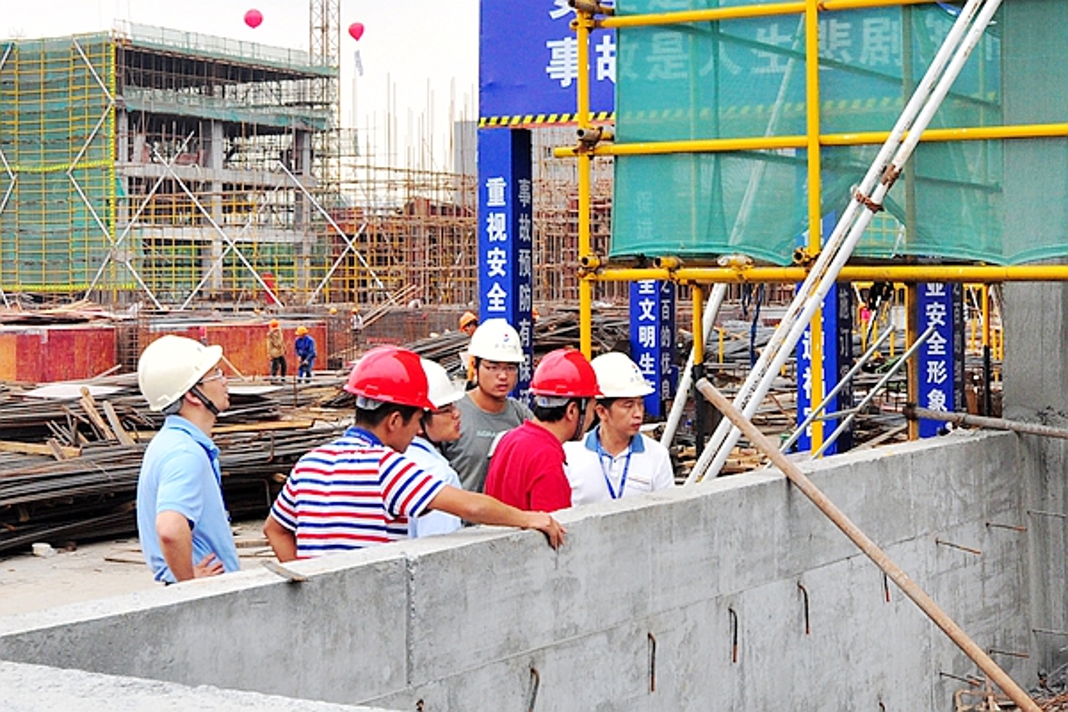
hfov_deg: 61.9
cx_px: 534
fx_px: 890
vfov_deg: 43.6
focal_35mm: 30
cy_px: 356
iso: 320
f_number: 8
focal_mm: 20
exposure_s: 1/200
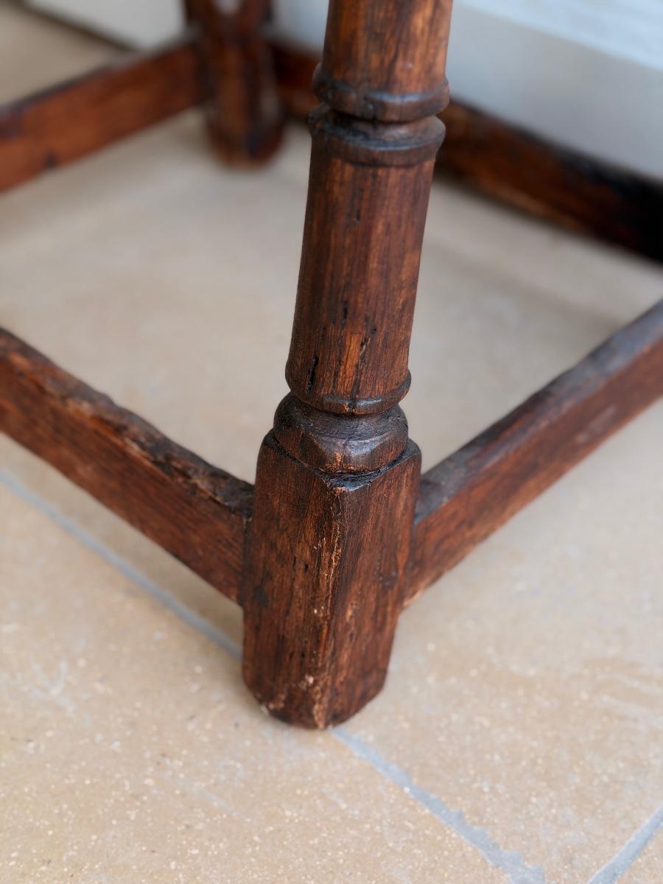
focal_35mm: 48
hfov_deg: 30.3
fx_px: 1226
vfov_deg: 39.7
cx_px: 332
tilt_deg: -40.8
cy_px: 442
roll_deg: -0.4
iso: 80
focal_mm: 6.93
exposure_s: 1/121
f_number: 1.8
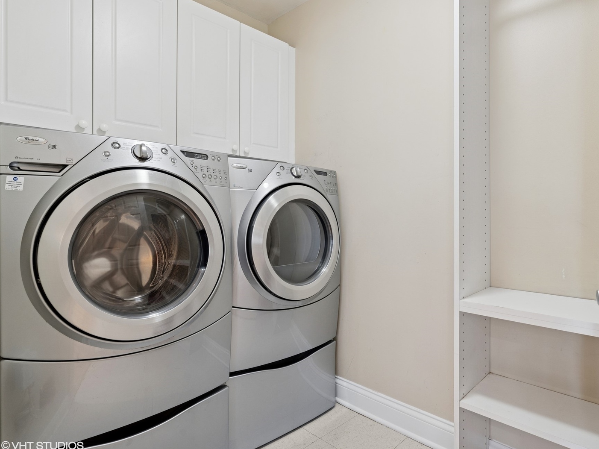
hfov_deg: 81.3
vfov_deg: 66.0
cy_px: 224
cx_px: 341
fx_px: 346
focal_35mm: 20
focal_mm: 18
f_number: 8
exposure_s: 1/20
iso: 320
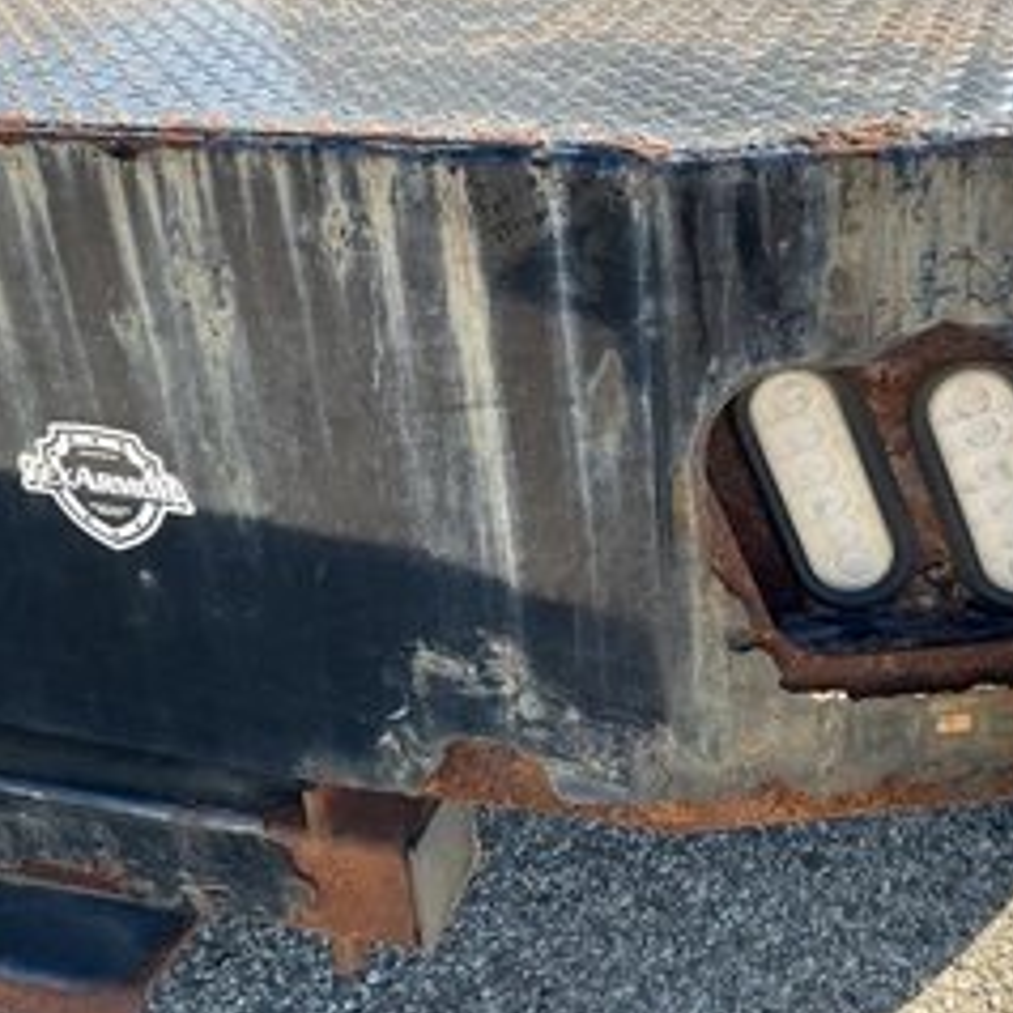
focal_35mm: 43
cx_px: 707
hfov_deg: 38.5
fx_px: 1424
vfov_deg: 39.0
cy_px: 409
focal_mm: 3
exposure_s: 1/400
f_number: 1.8
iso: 25
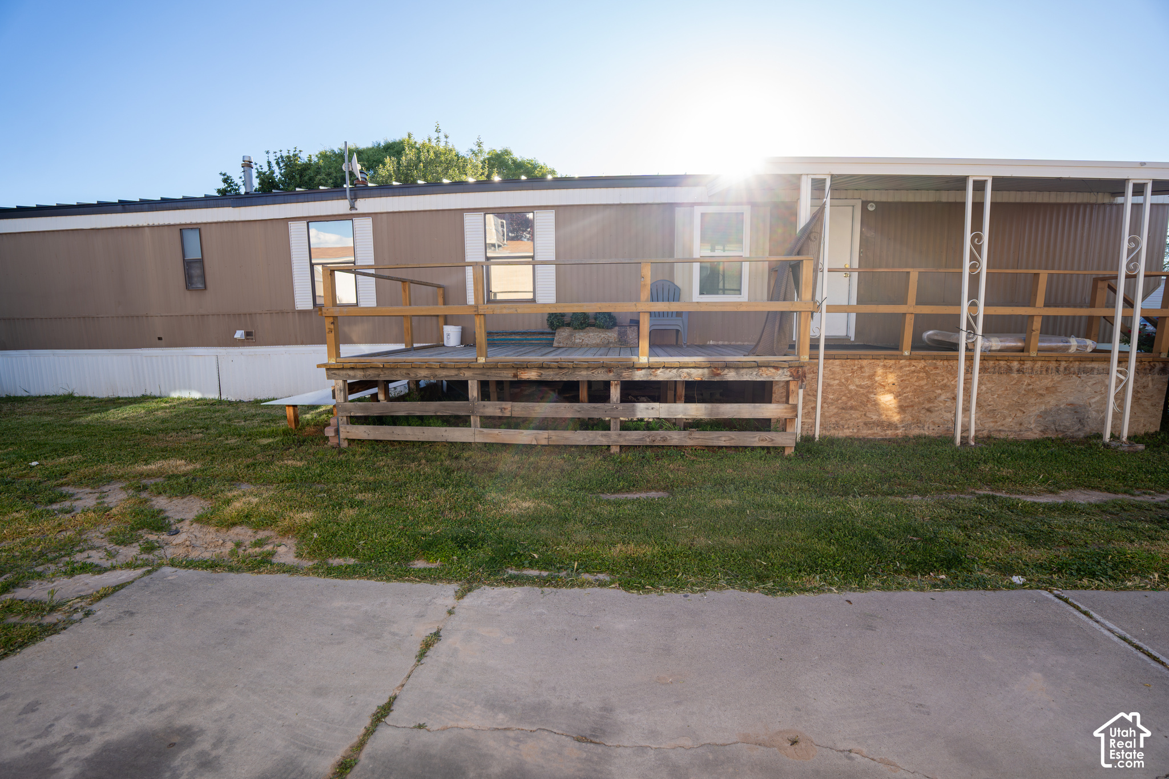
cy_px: 390
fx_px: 487
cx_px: 584
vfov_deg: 77.3
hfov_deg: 100.4
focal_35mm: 15
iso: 160
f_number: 3.2
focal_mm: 10
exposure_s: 1/640
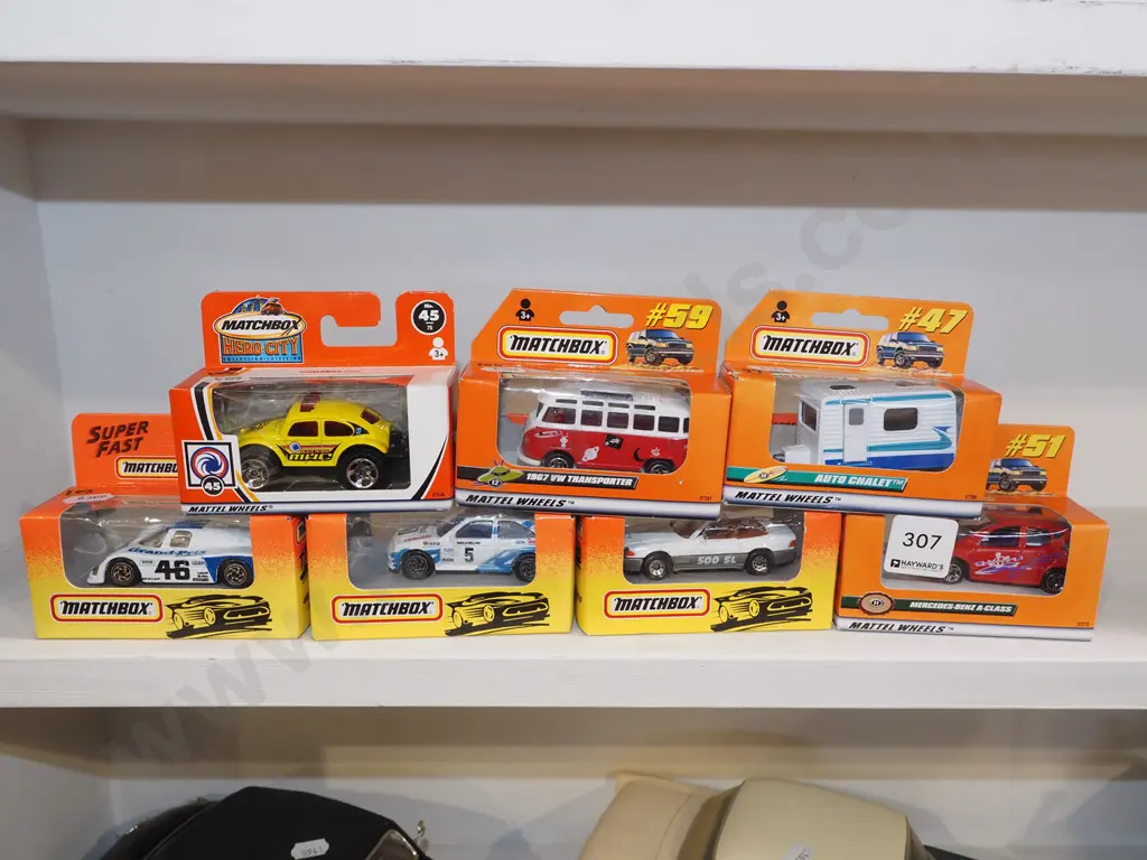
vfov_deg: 53.1
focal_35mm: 26
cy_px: 430
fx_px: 862
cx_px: 574
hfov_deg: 67.3
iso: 1000
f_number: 5.6
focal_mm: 13
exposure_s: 1/60
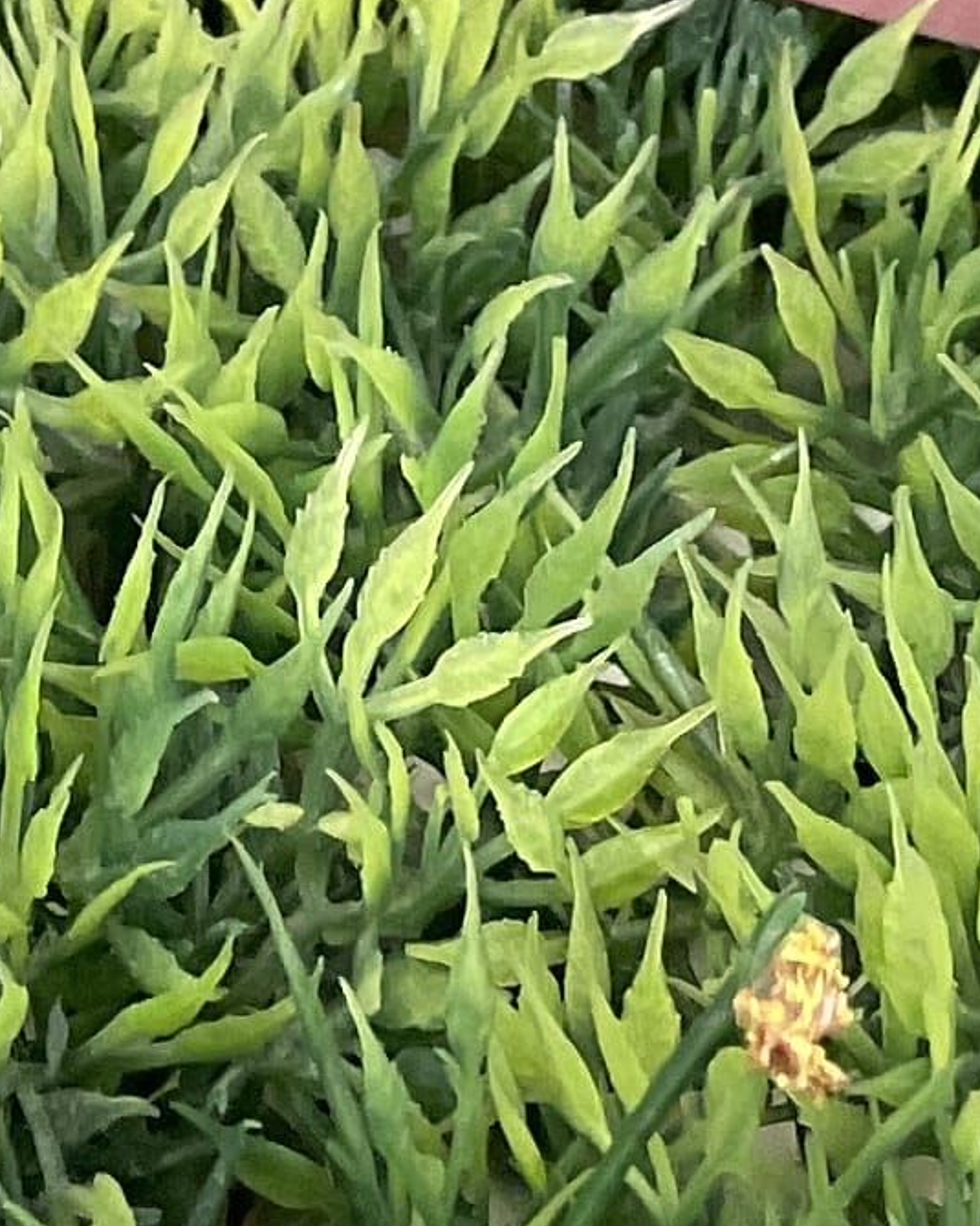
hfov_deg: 10.1
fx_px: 5548
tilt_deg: -21.8
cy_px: -2403
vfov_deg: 9.8
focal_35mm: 153
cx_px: 181
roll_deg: -1.6
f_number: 1.6
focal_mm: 4.2
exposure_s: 1/118
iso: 125
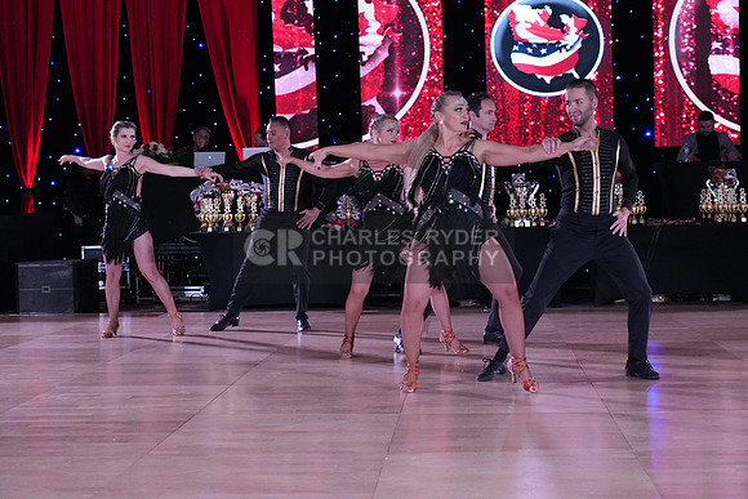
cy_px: 250
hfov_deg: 32.4
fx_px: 1288
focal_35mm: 62
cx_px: 374
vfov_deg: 21.9
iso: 2500
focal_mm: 62
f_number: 5
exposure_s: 1/250
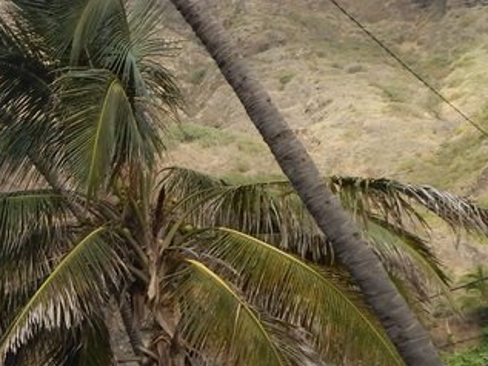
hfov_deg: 24.2
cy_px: 245
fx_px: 1001
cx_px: -137
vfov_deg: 20.7
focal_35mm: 71
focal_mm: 4
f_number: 3
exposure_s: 1/500
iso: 125
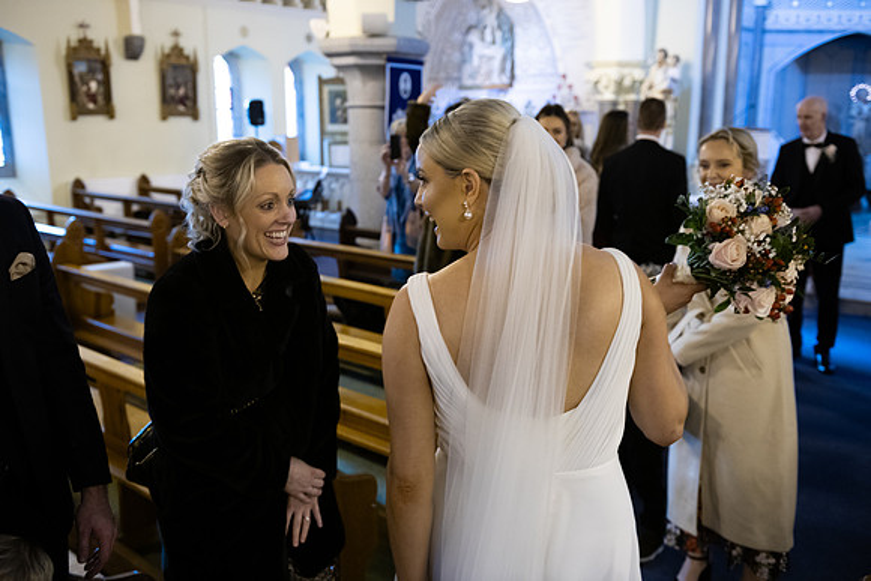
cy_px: 290
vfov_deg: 38.9
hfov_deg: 55.8
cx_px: 436
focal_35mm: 34
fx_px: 823
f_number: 3.5
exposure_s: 1/160
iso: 1250
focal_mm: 34
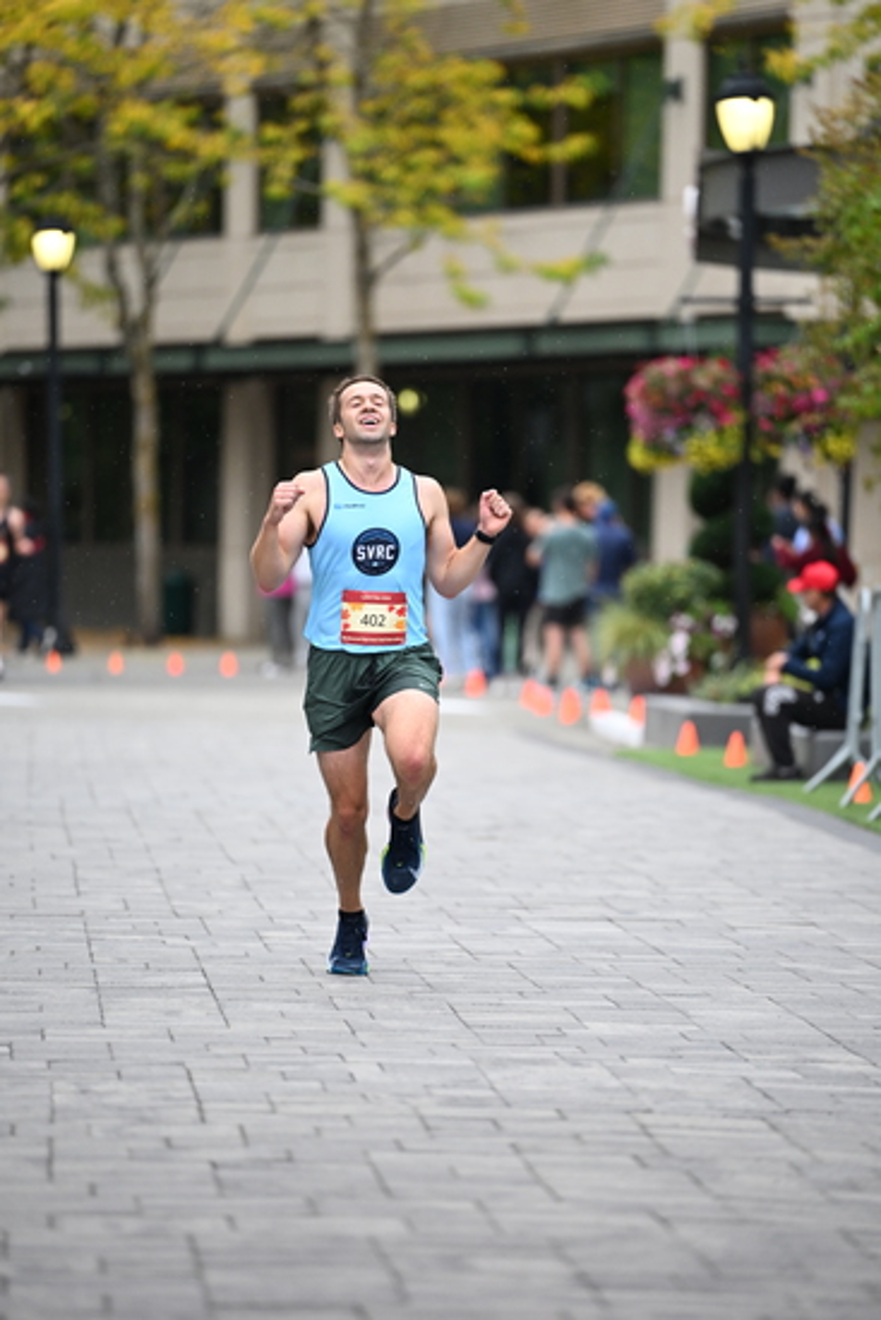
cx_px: 440
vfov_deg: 10.3
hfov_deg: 6.9
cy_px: 660
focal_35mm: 200
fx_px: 7336
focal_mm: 200
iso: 1250
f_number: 2.8
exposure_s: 1/1600
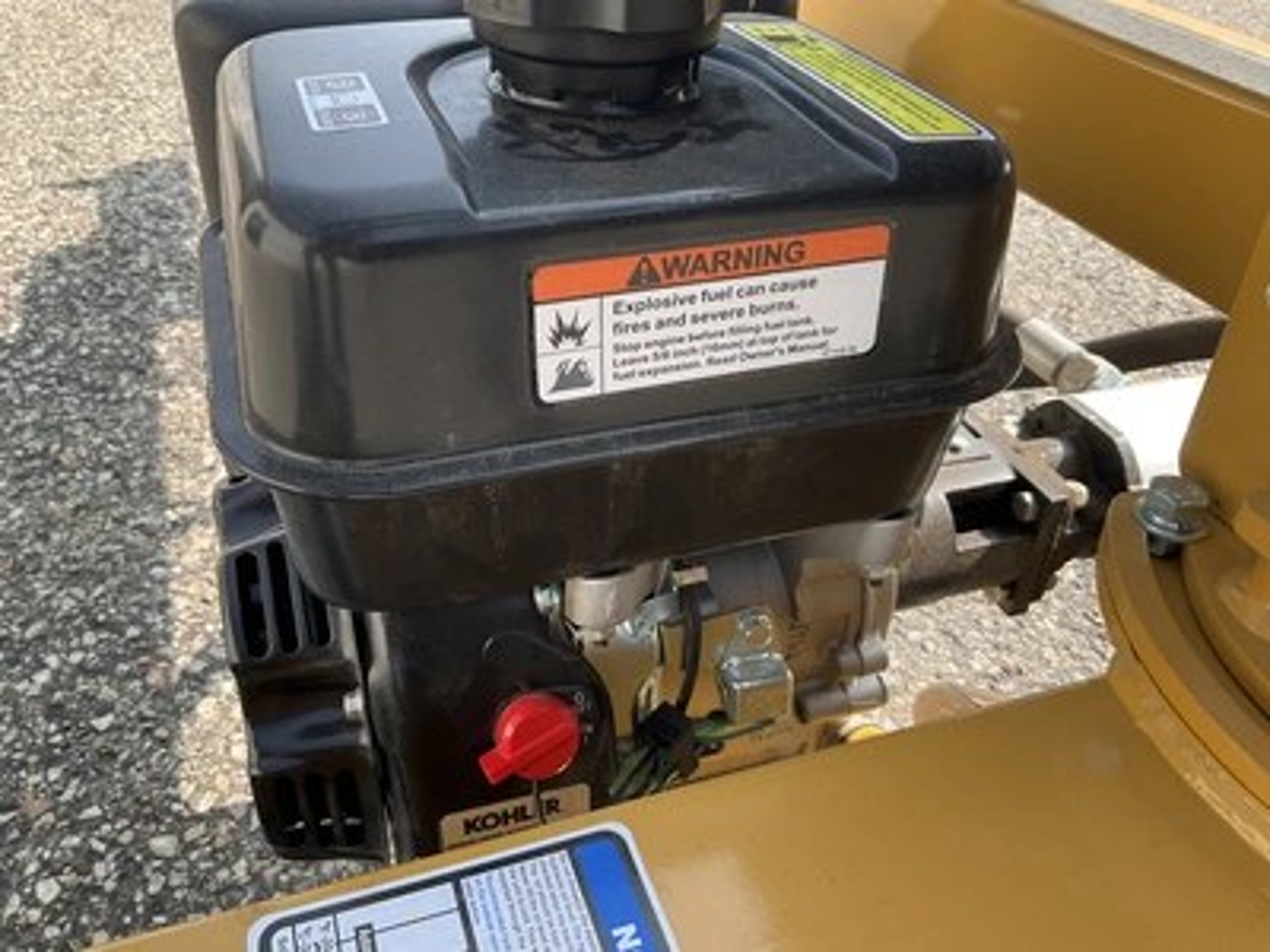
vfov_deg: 48.2
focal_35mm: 29
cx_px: 635
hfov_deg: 61.7
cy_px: 476
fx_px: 1064
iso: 25
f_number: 1.8
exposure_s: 1/400
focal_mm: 3
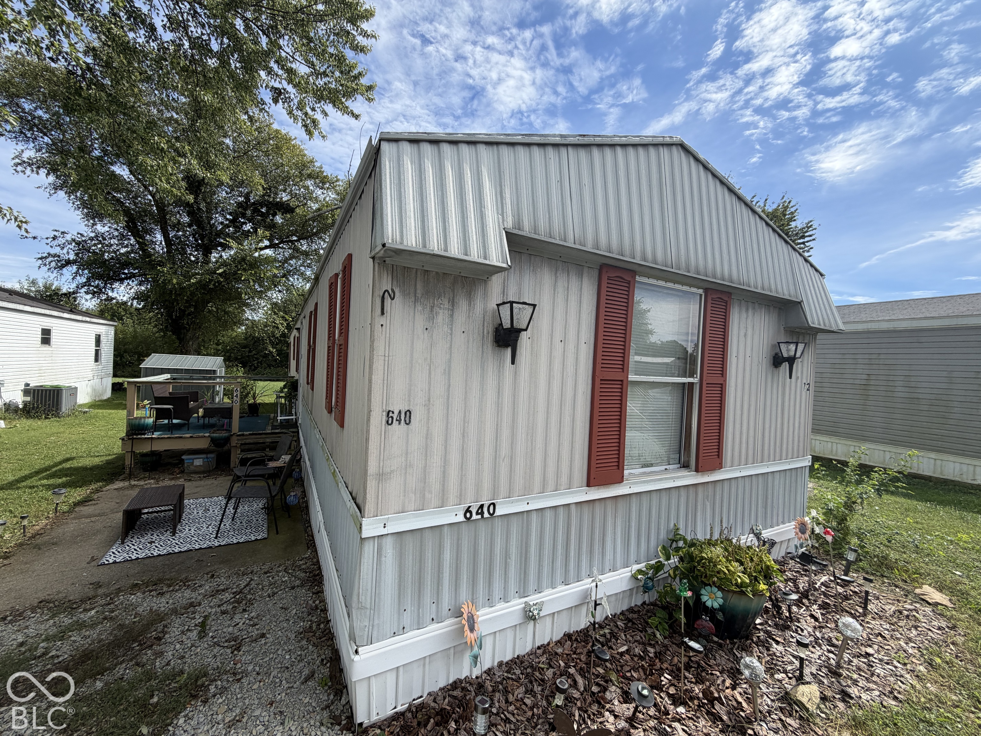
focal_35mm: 14
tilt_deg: -1.2
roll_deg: -2.5
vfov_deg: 85.7
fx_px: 397
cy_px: 368
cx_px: 490
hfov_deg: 102.1
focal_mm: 2.22
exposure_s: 1/770
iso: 32
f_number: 2.2
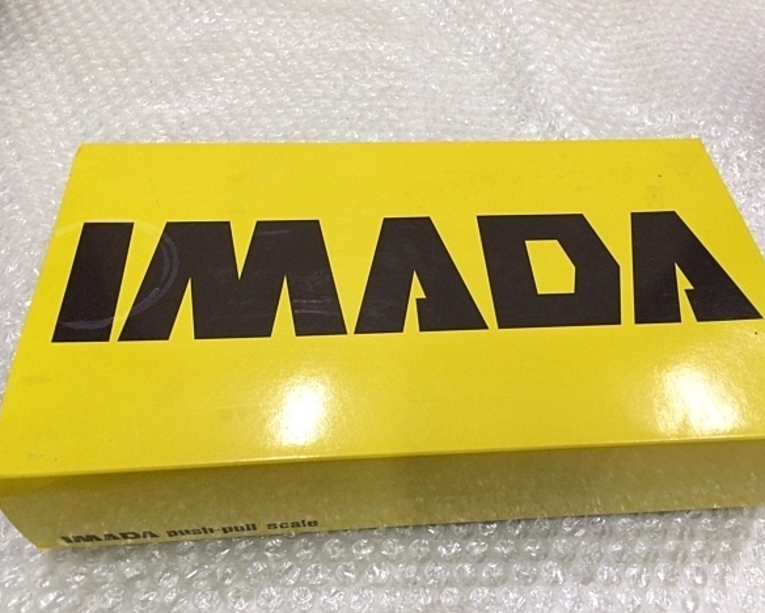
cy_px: 310
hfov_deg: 57.1
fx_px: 702
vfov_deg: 47.2
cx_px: 410
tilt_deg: -54.0
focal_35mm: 31
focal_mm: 4.15
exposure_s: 1/30
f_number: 2.2
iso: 64
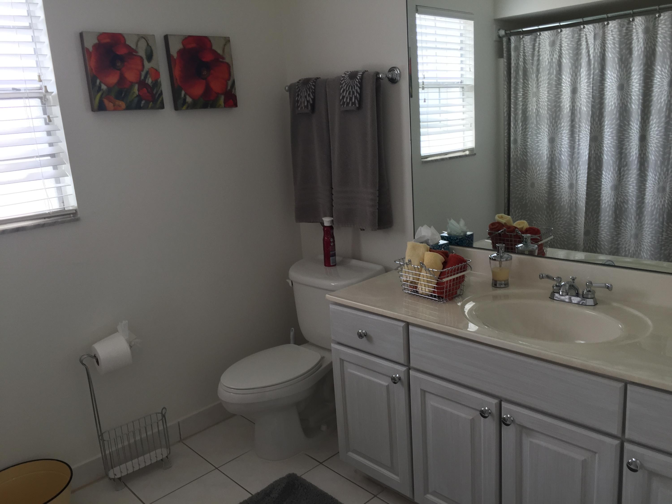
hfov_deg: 61.7
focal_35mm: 29
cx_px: 336
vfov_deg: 48.2
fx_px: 563
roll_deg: +3.6
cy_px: 252
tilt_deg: -12.2
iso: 40
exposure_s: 1/60
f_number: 2.2
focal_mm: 4.15
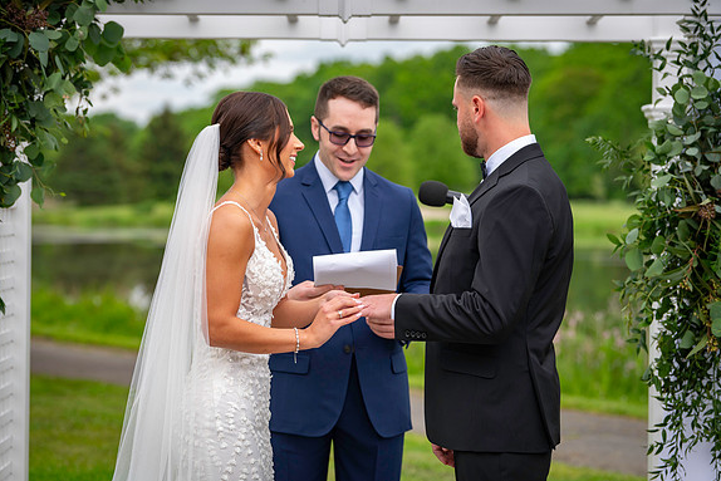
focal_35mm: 103
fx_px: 2063
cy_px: 240
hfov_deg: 19.8
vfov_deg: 13.3
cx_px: 360
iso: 400
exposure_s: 1/1250
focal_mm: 102
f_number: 4
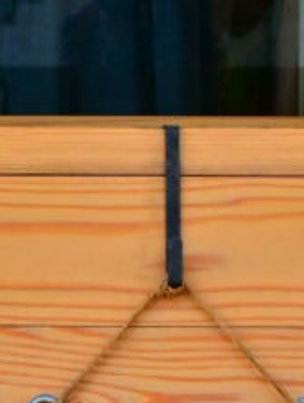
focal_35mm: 175
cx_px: 124
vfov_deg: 10.3
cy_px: 823
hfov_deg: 8.5
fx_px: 2043
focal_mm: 26
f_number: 8
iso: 250
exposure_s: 1/250
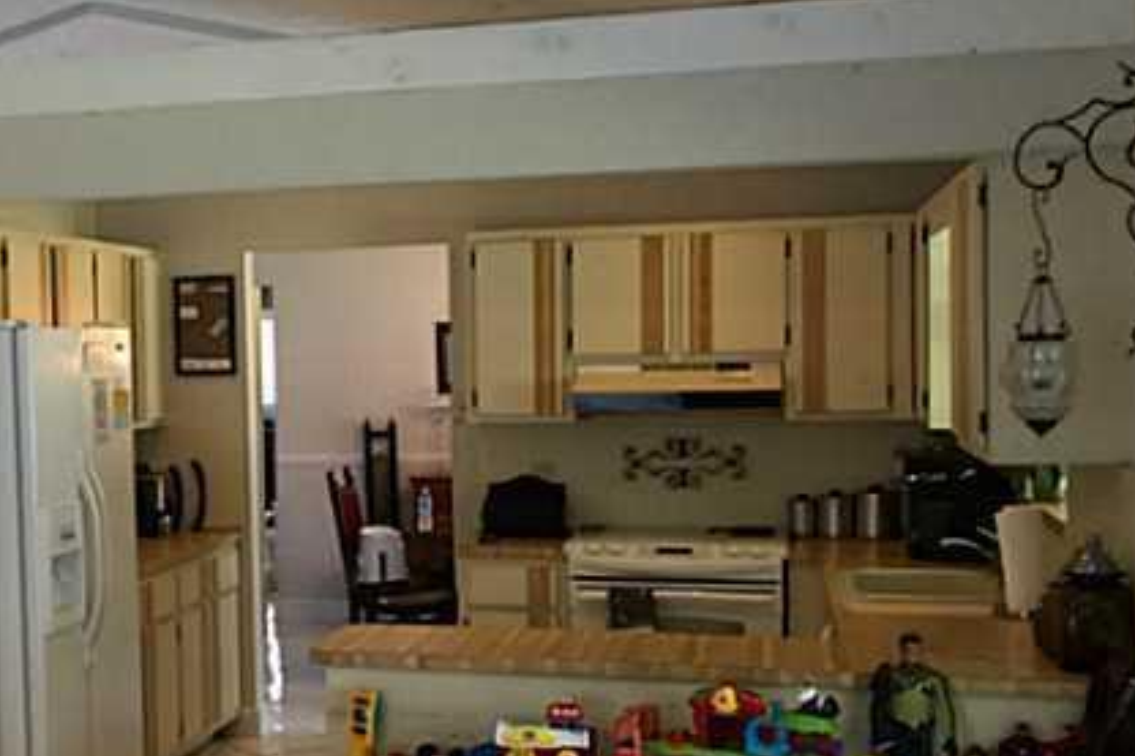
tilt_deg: -1.3
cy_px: 418
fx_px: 1828
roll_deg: +0.1
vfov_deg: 23.4
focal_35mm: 58
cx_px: 169
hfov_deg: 33.1
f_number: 2.2
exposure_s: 1/30
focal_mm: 4.15
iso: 64
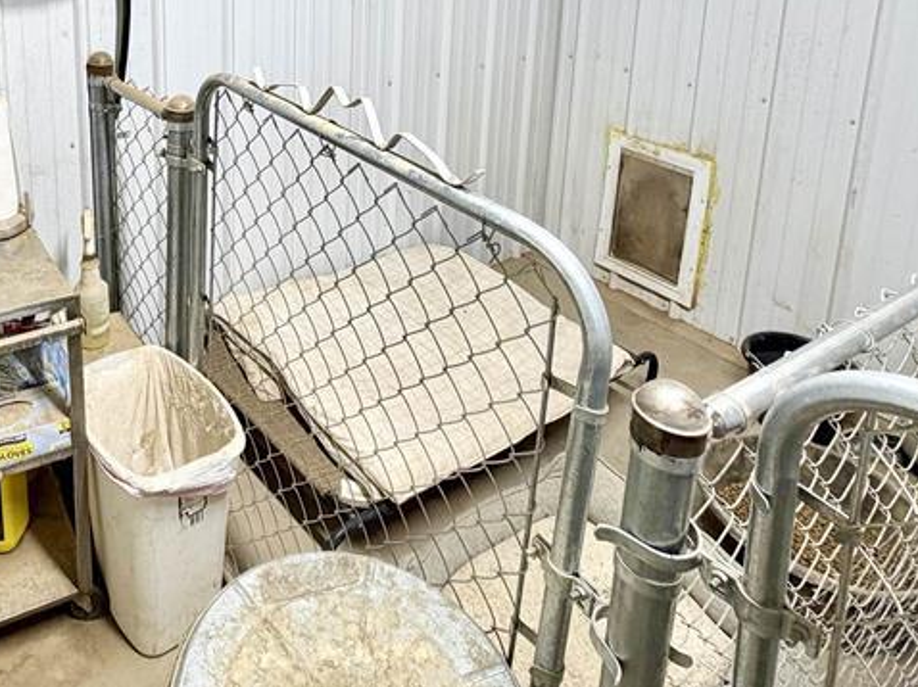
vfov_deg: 41.6
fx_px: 795
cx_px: 194
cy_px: 25
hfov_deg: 56.0
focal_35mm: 30
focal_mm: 2.22
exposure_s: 1/120
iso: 125
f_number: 2.2
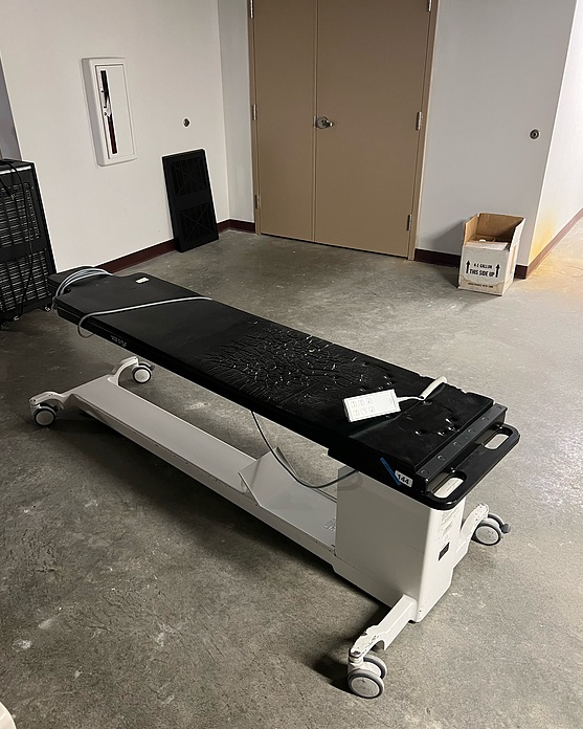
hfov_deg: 51.5
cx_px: 285
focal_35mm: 28
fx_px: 604
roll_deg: +2.1
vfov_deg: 62.2
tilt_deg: -28.8
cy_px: 380
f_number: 1.5
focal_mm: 5.7
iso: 500
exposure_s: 1/60
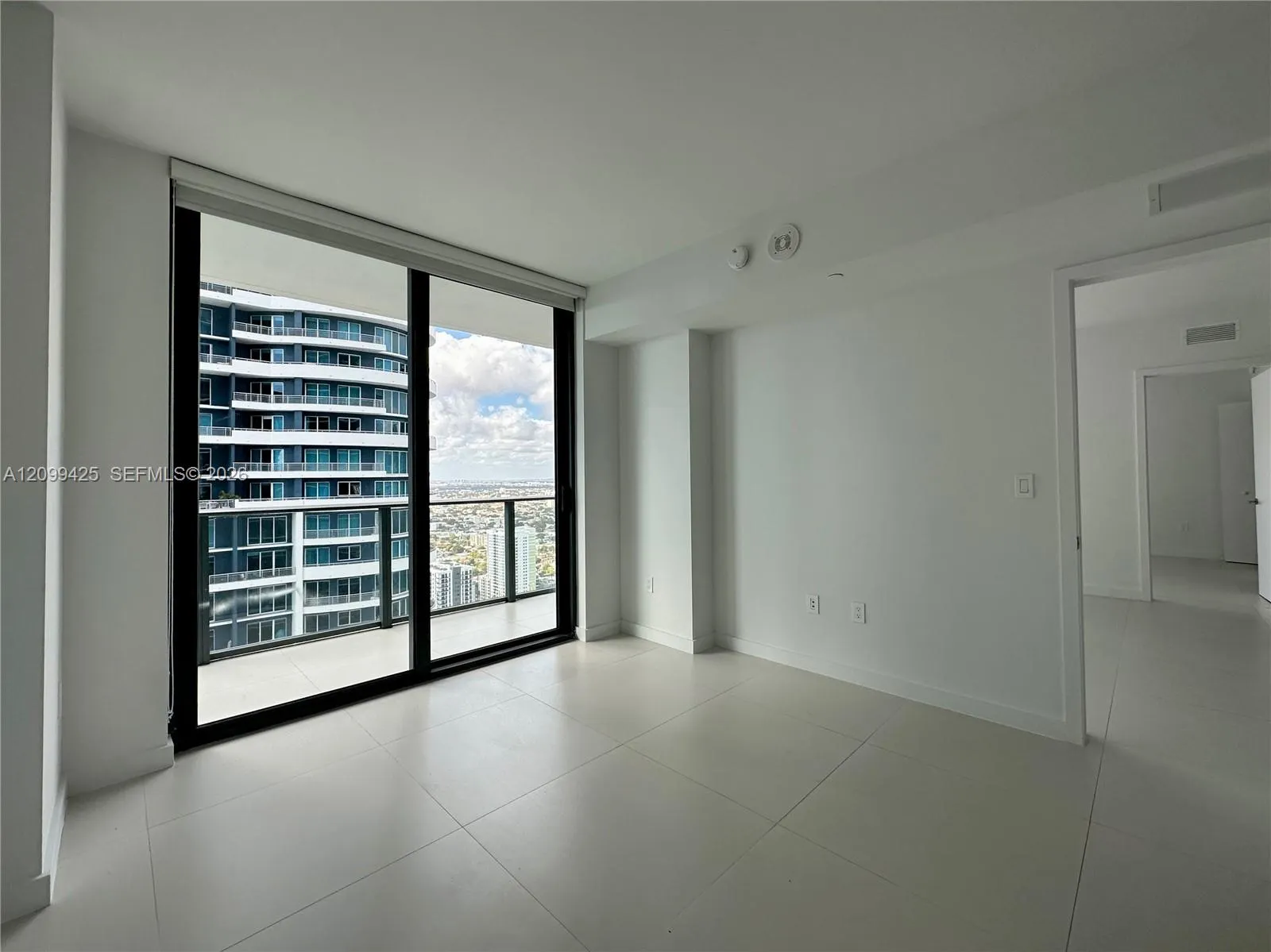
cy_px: 476
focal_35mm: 14
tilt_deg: -0.3
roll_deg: +1.0
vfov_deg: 85.6
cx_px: 636
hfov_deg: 102.1
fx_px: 514
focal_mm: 2.22
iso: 40
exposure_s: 1/443
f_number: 2.2
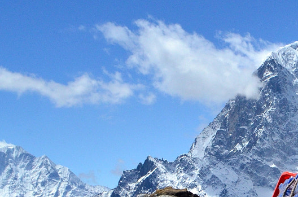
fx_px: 826
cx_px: 317
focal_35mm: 100
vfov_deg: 13.1
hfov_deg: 19.7
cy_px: 266
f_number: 13
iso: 640
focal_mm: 22
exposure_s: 1/500
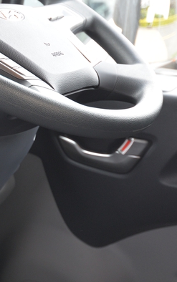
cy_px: 127
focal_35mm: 93
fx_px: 716
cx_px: -159
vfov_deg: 22.3
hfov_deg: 12.6
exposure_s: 1/60
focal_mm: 35
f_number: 4.5
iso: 560
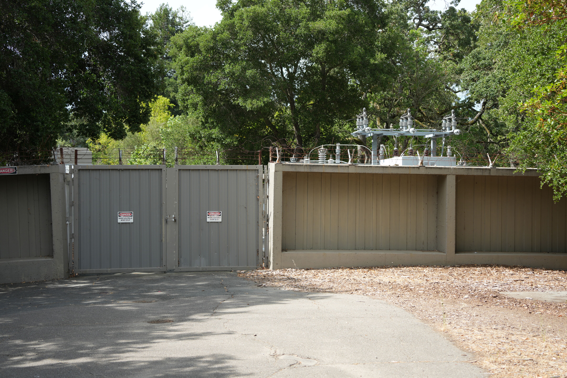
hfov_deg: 39.6
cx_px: 284
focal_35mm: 50
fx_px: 787
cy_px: 189
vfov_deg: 27.0
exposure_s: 1/400
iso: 160
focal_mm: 50
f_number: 4.5
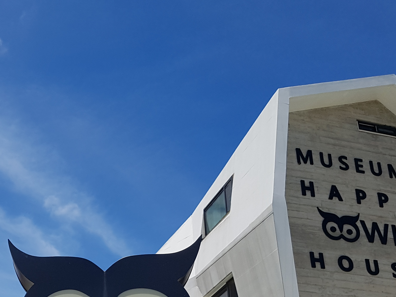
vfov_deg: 24.3
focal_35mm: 57
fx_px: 652
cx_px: 62
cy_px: 310
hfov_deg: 32.6
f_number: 1.7
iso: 50
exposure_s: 1/3952
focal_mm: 4.2
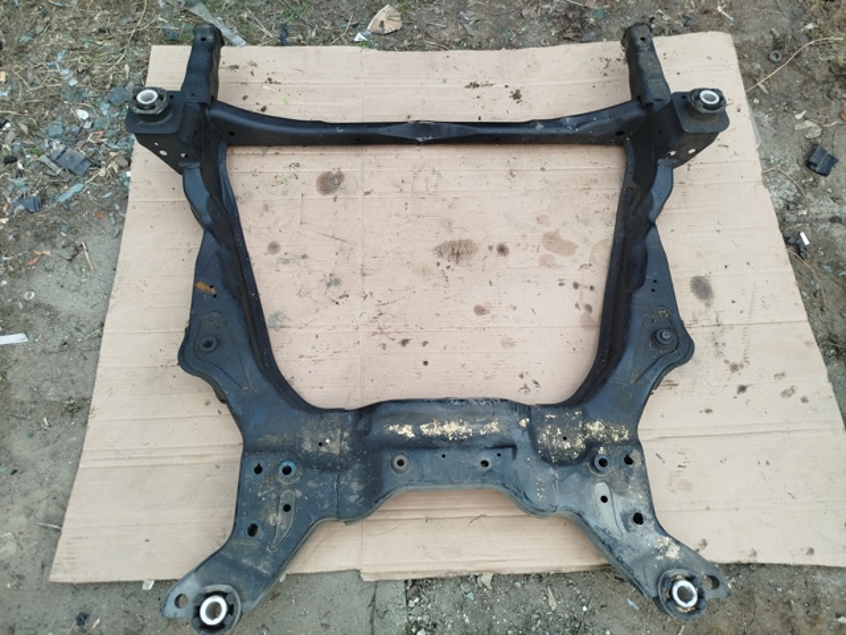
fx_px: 587
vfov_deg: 56.8
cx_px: 423
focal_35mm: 24
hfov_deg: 71.6
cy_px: 318
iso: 160
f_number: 1.7
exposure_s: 1/50
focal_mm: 5.31
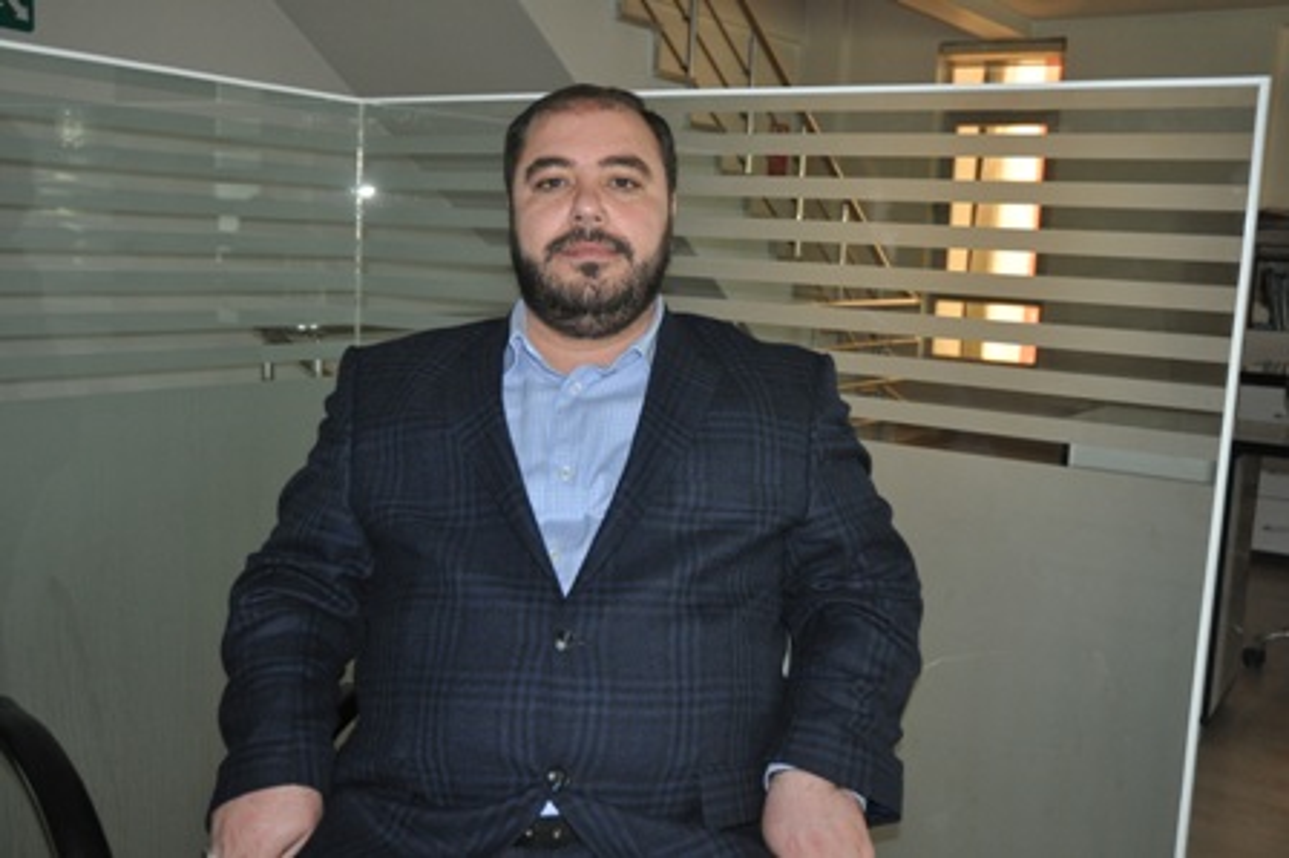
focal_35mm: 38
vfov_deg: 35.4
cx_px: 644
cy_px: 429
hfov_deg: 51.3
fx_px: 1342
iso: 800
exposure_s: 1/60
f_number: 3.8
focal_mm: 25
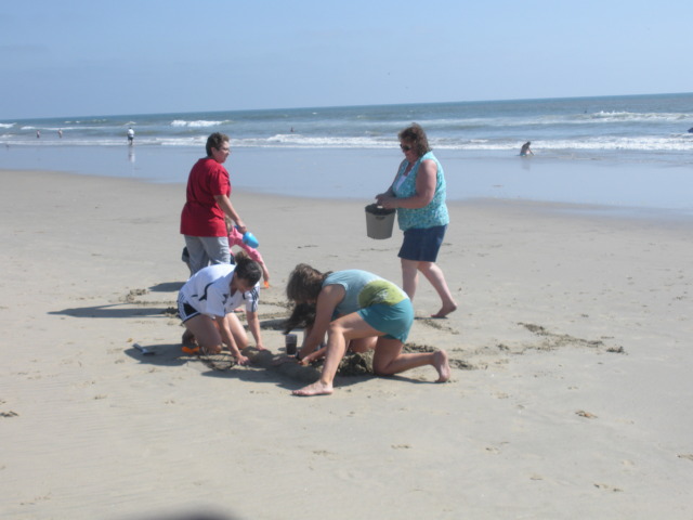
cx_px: 346
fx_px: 1041
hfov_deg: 36.8
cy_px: 260
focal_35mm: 52
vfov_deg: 28.0
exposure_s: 1/510
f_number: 4.4
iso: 64
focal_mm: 9.1
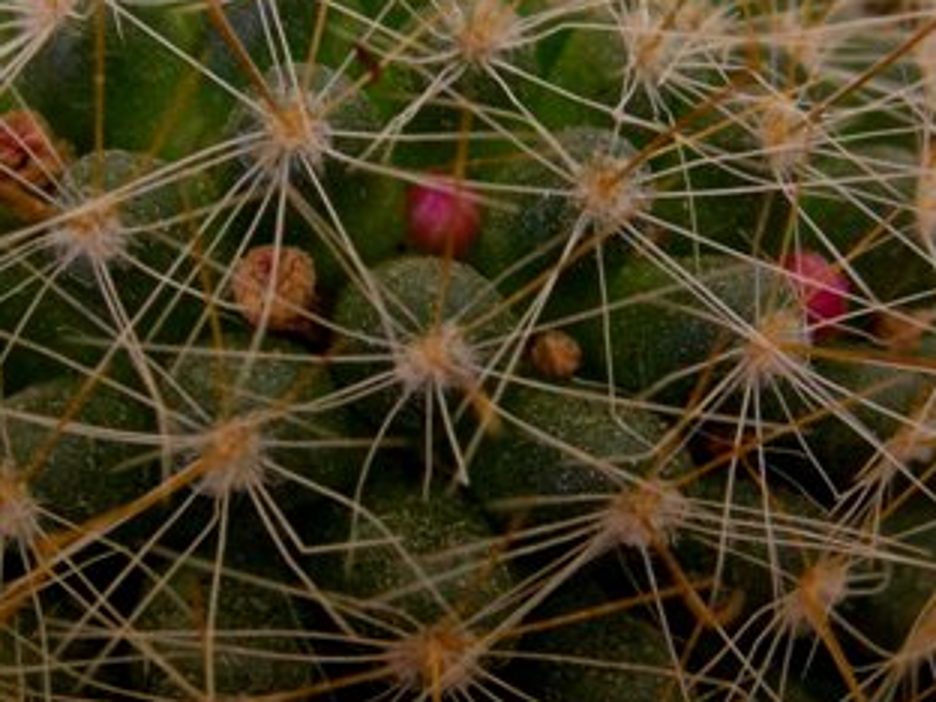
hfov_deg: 25.0
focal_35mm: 78
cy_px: 255
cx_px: 441
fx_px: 2109
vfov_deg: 18.9
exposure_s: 1/27.5
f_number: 3.9
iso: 64
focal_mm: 8
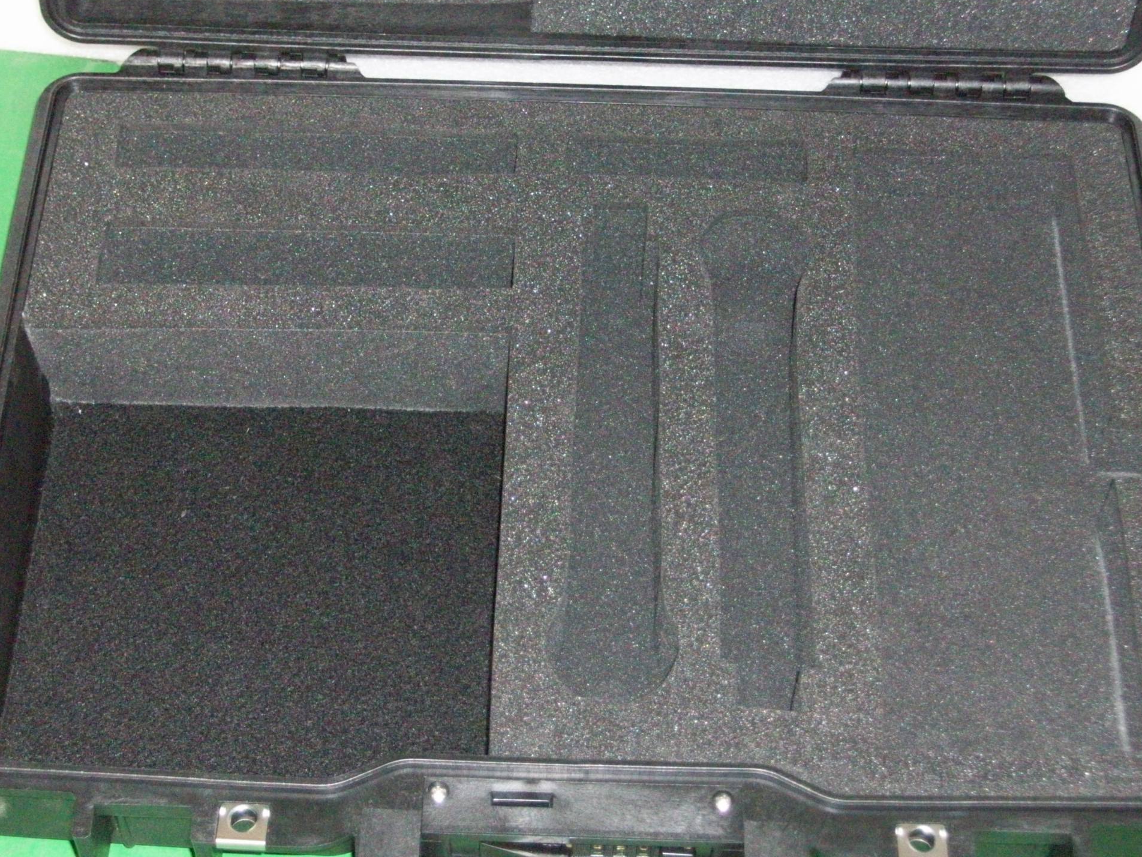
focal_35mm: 71
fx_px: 2342
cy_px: 425
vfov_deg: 20.7
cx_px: 585
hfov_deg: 27.4
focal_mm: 11
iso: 320
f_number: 4.1
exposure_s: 1/76.6
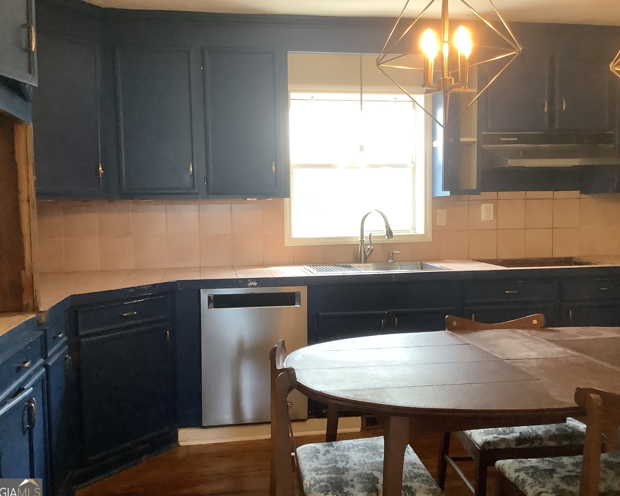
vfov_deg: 44.5
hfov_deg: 54.2
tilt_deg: -3.6
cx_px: 304
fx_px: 605
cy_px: 250
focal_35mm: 33
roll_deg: +1.4
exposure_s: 1/50
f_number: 2.4
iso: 200
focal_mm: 3.3
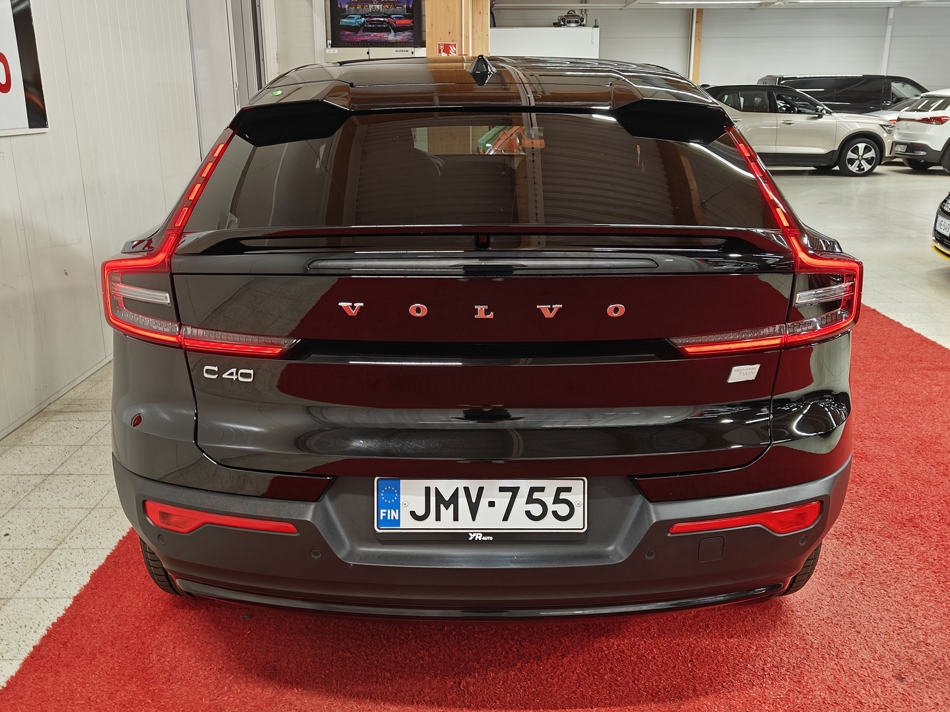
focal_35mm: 32
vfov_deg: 44.2
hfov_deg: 56.8
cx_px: 475
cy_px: 356
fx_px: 878
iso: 100
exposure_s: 1/50
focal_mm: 5.59
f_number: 1.8
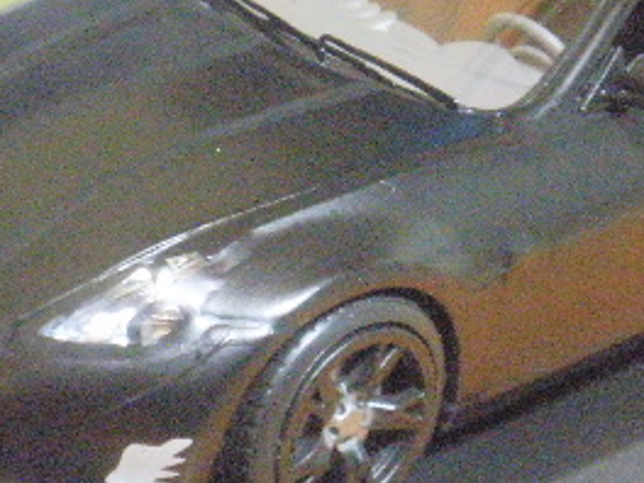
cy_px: 127
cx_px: 415
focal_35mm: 126
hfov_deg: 15.6
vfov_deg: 11.7
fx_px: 2344
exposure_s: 1/4
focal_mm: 9.1
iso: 400
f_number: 4.3
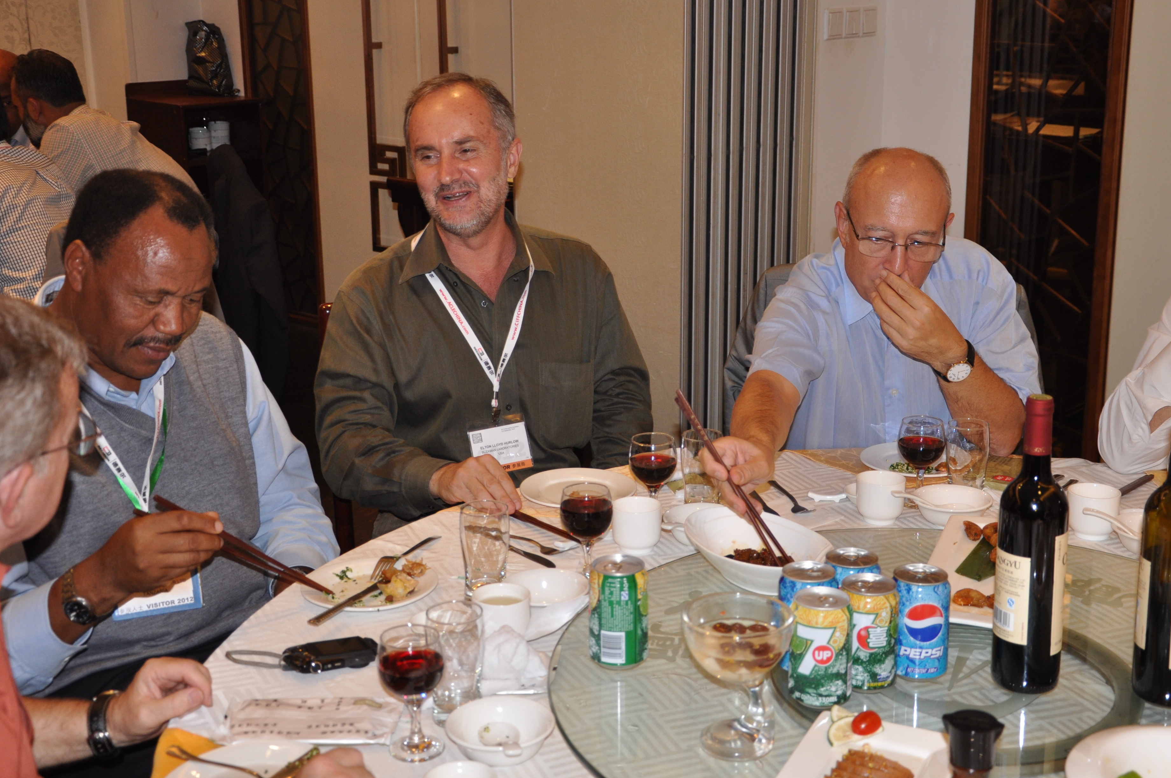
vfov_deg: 27.4
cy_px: 336
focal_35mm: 49
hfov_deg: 40.4
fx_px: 1592
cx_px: 622
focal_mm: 28
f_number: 4
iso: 400
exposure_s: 1/60
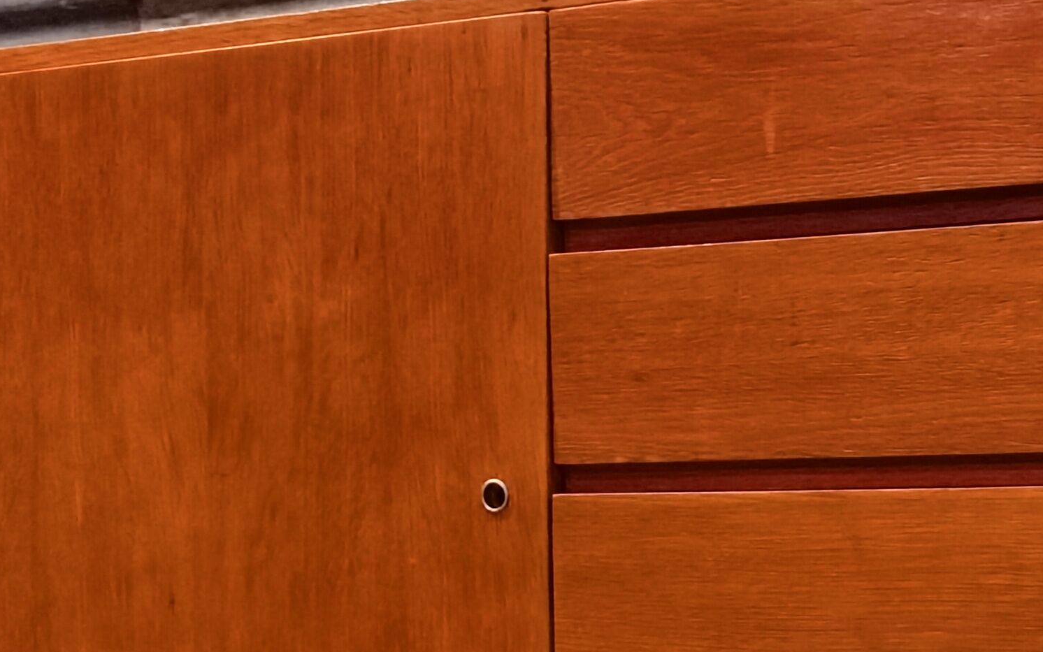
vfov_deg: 13.4
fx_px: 2729
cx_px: 937
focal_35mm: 96
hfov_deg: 21.2
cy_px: 685
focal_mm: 6.71
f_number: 1.9
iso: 800
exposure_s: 1/20
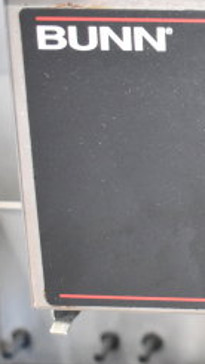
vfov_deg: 22.7
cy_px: 161
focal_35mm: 94
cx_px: 423
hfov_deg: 11.5
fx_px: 907
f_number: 4
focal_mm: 24
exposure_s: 1/40
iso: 5000
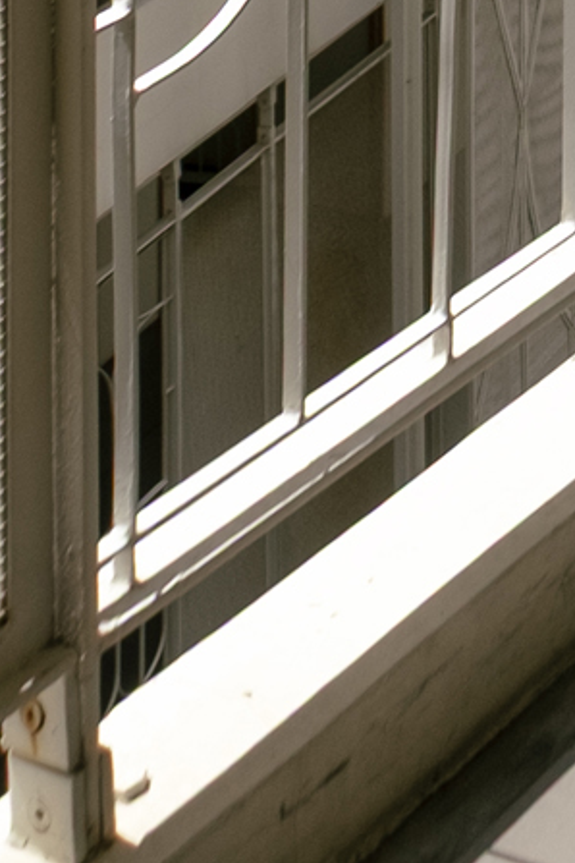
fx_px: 2731
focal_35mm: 114
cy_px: -1160
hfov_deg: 10.3
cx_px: 1410
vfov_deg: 13.5
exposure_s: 1/1500
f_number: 4
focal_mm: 11
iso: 160
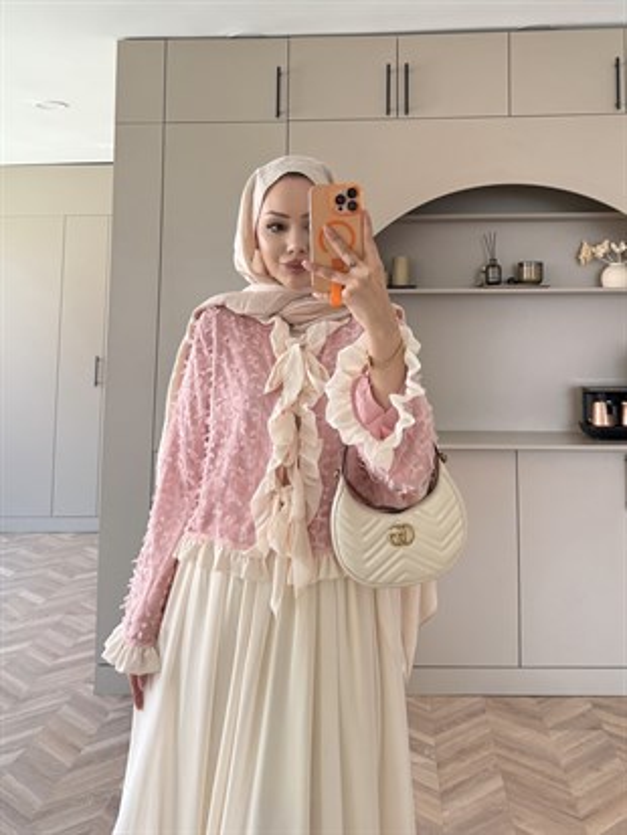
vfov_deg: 71.6
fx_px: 579
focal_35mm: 24
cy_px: 418
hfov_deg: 56.8
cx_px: 314
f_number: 1.78
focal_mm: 6.76
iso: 100
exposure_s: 1/121
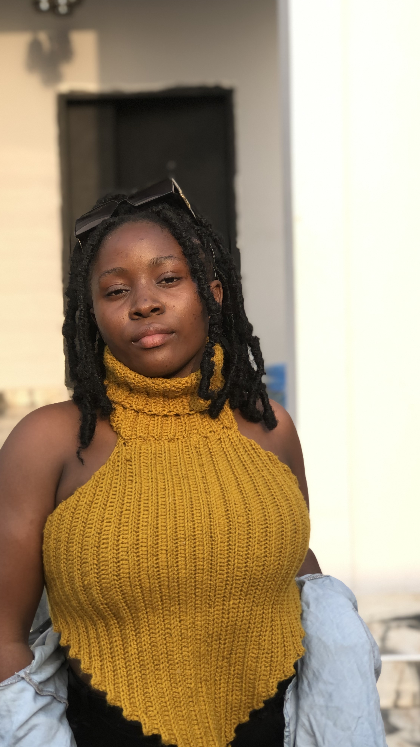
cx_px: 175
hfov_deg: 19.1
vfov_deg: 33.3
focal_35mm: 63
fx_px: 1247
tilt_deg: -0.2
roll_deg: +2.1
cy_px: 374
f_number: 2.8
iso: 32
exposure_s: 1/120
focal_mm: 6.6
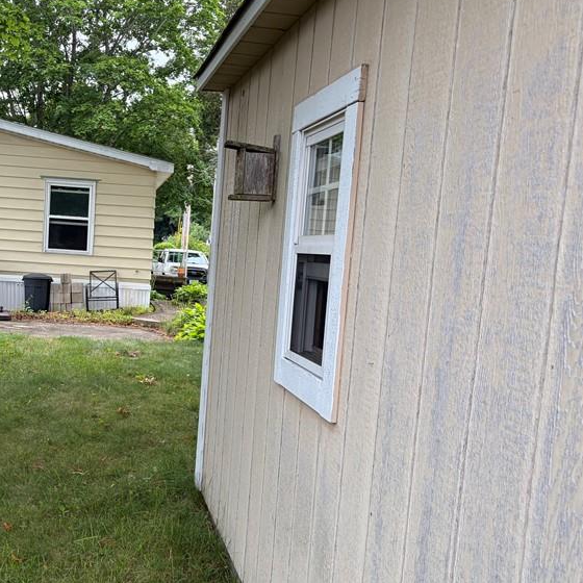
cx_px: 132
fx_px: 800
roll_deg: -2.5
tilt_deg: -4.7
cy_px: 319
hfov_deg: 38.8
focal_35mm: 42
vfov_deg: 40.0
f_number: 1.6
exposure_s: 1/121
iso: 50
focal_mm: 5.96
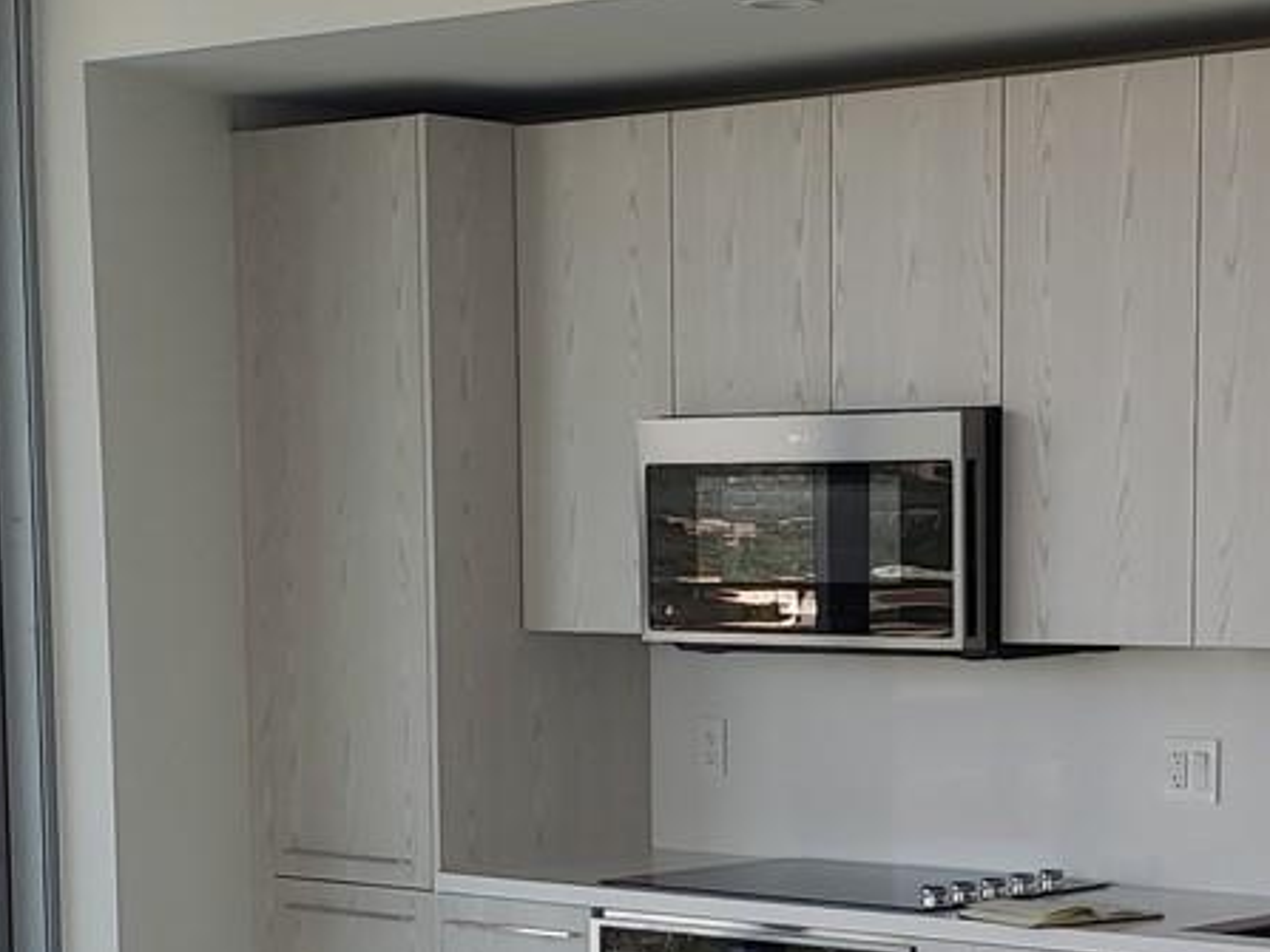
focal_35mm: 93
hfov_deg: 21.0
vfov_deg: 15.7
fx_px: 3411
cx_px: 801
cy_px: 833
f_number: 2.4
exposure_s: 1/159
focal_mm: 4.3
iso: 50
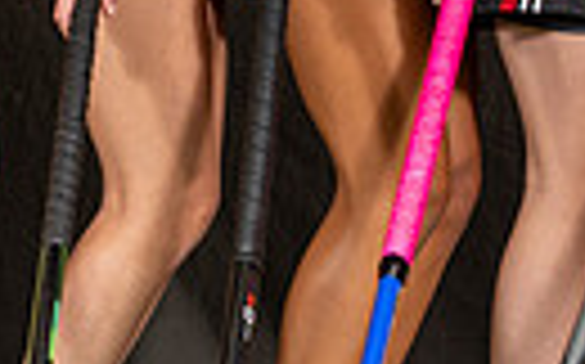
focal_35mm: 342
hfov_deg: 6.1
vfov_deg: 3.8
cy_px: -302
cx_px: 289
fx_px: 5448
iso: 160
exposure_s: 1/125
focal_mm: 52
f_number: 6.3
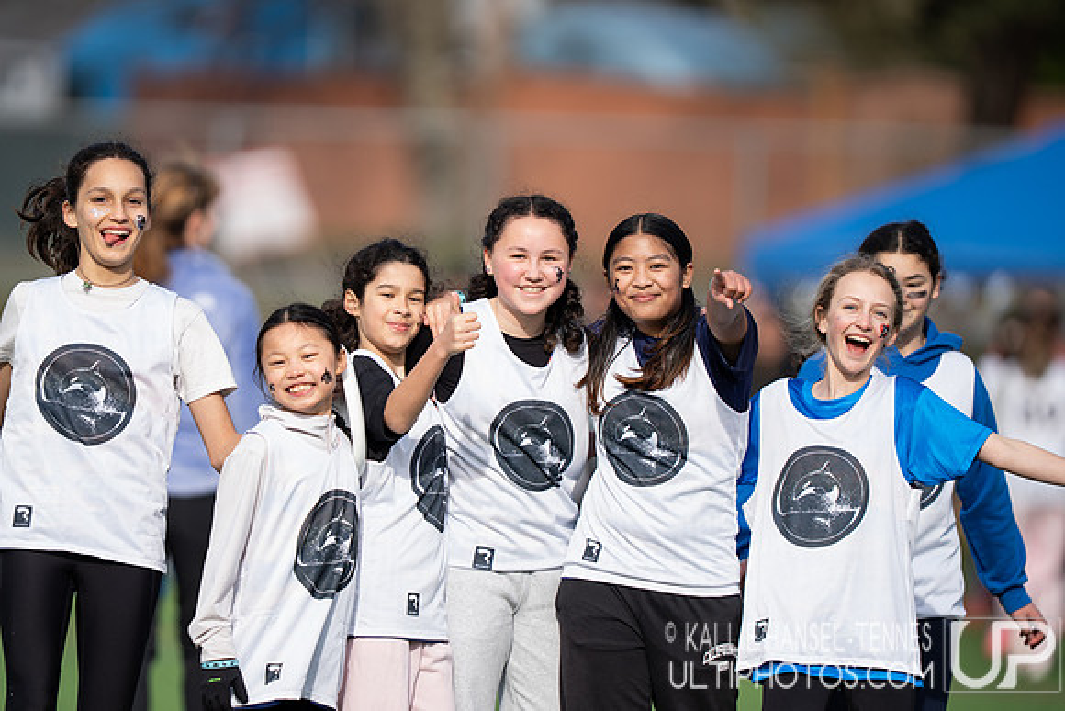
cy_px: 356
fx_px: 11836
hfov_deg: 5.2
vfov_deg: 3.4
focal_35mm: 400
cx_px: 532
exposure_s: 1/1600
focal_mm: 400
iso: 250
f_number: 2.8
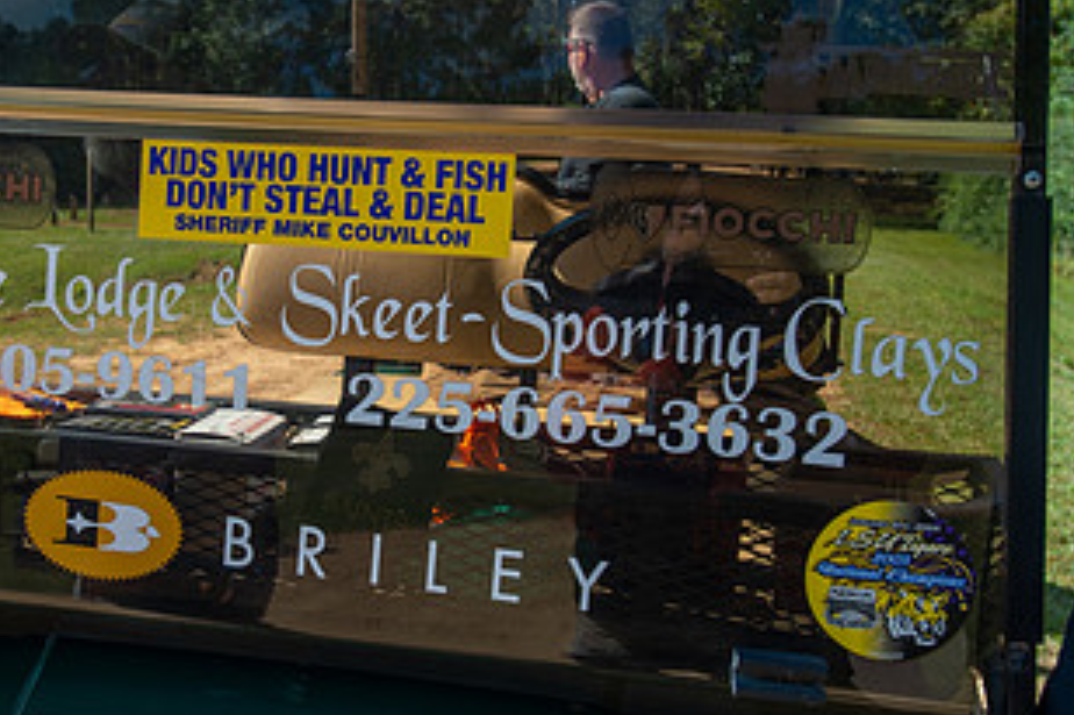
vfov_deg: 27.5
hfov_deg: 40.0
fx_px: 1461
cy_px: 363
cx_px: 387
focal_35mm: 49
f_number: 5.6
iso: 160
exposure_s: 1/500
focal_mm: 26
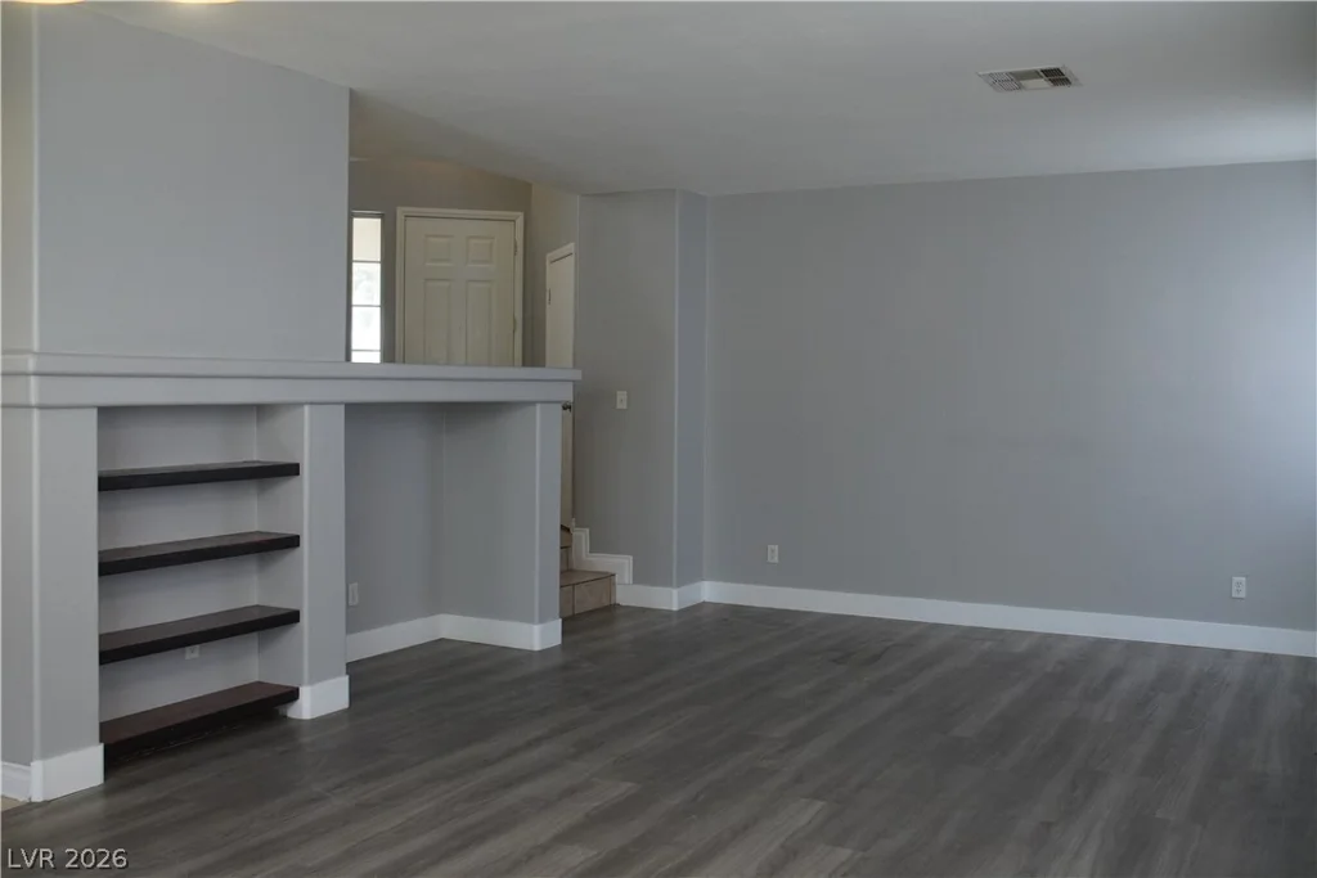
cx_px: 658
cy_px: 439
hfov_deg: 55.1
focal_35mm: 34
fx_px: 1262
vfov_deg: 38.4
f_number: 4
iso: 1250
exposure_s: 1/160
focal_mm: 23
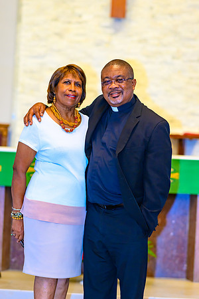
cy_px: 150
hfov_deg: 8.7
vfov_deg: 13.1
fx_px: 1302
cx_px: 100
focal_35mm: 157
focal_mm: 105
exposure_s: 1/80
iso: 360
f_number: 2
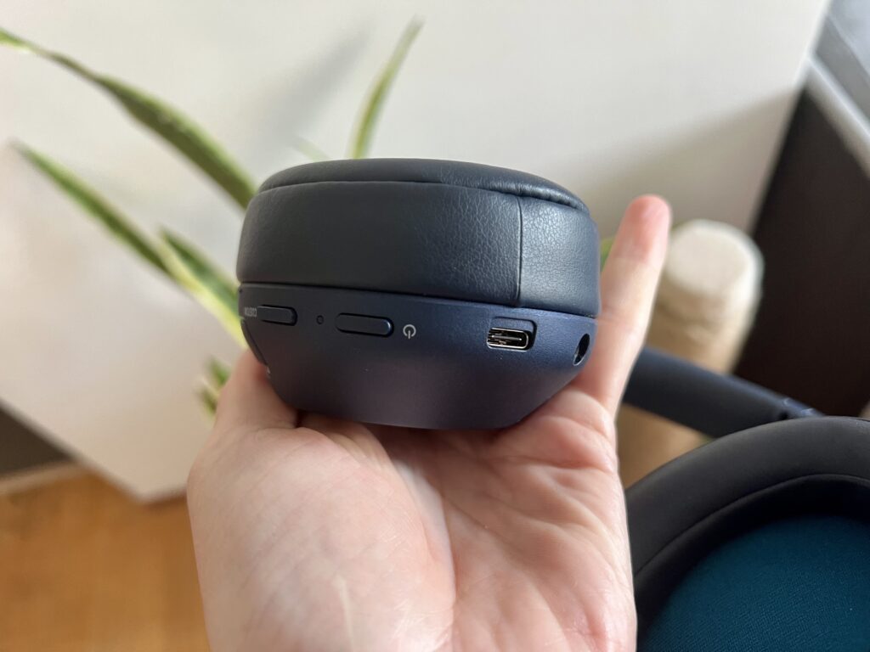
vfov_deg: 53.1
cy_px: 326
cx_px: 435
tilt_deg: -56.3
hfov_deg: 67.3
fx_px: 653
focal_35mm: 26
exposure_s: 1/74
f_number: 1.5
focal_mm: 5.7
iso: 125
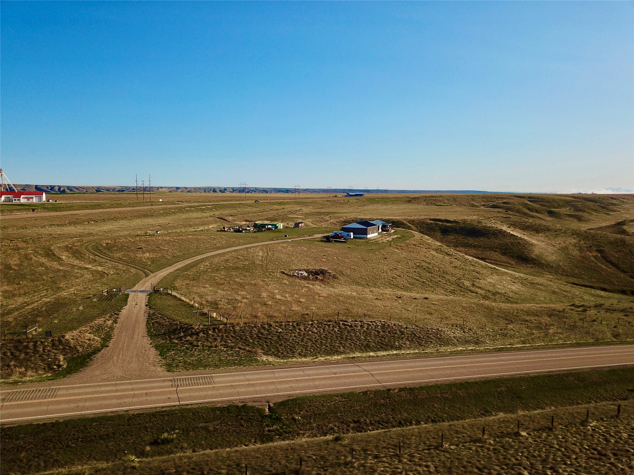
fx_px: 476
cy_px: 238
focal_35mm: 26
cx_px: 317
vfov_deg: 53.1
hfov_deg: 67.3
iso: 100
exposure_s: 1/2500
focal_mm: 4.73
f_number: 2.2
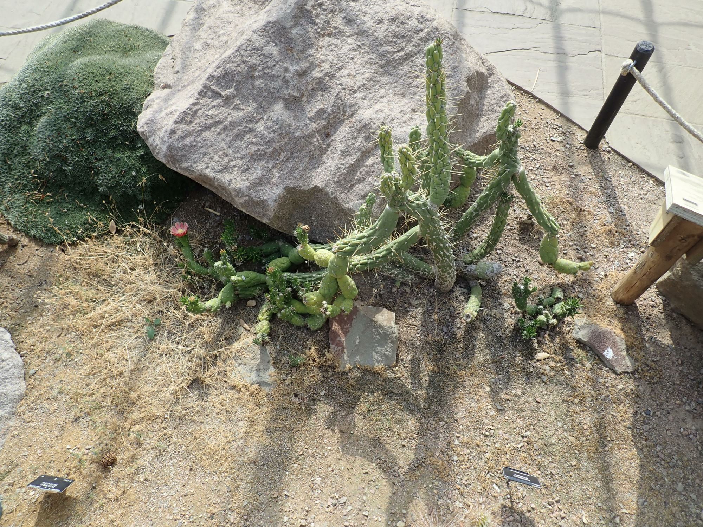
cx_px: 352
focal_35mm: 25
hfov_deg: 69.4
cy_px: 264
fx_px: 508
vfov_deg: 54.9
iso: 100
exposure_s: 1/400
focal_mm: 4.5
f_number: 2.8
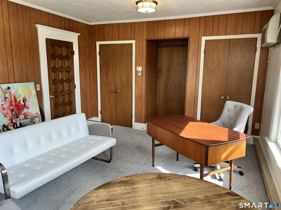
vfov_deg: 53.1
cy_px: 105
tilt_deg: -10.6
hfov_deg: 67.3
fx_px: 211
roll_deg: -0.5
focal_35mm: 26
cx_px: 140
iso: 32
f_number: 1.5
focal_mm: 5.7
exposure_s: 1/130
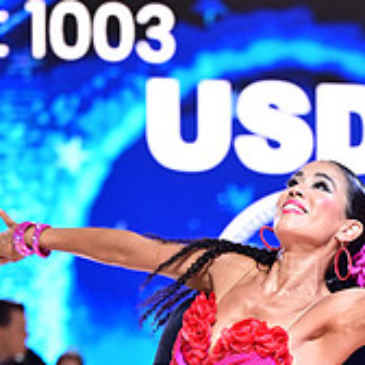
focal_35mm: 279
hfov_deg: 6.3
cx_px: 358
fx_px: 3328
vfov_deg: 6.2
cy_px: 502
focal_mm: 95
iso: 2000
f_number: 2.8
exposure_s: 1/400
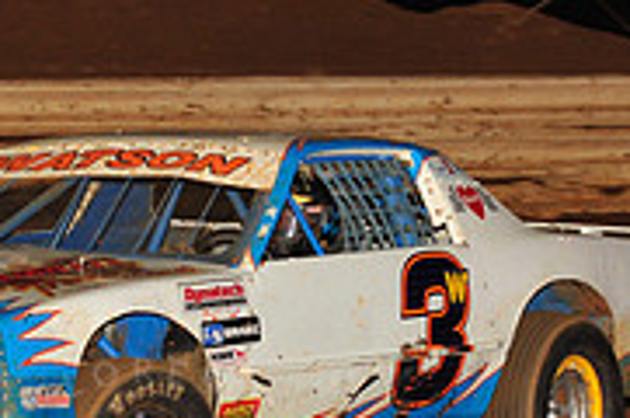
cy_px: 247
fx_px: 5887
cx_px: 143
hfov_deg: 6.1
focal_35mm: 337
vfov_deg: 4.1
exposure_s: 1/320
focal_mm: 105
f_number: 6.3
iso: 800
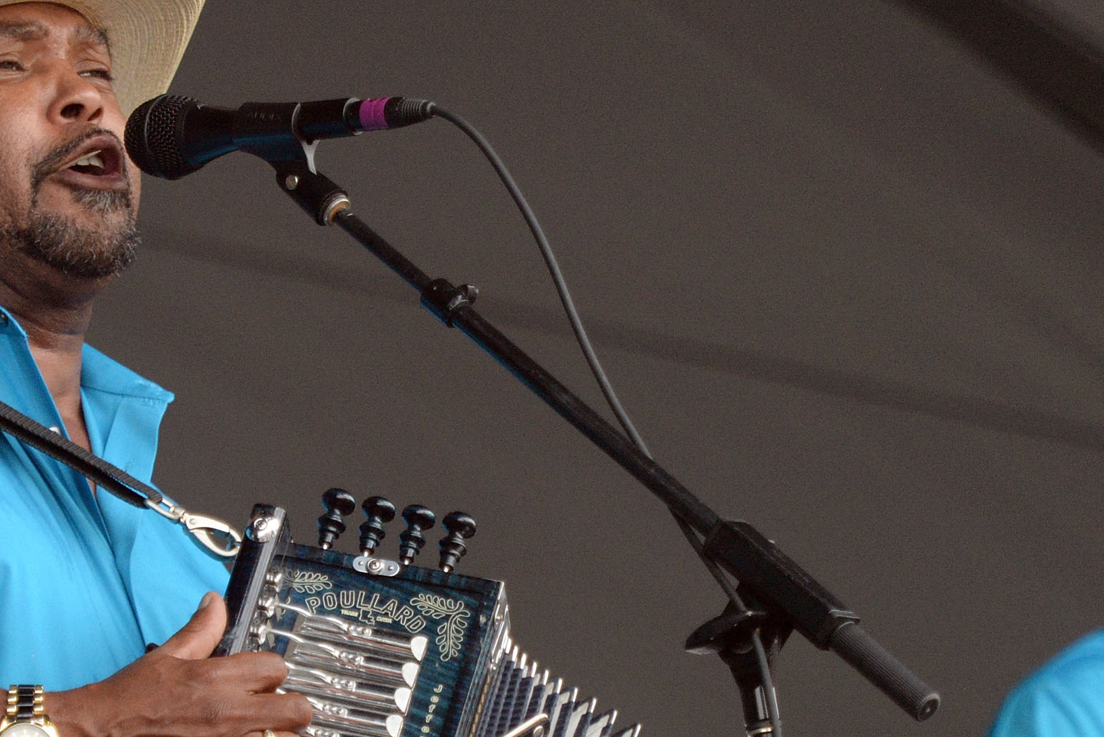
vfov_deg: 2.9
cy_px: 563
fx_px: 14602
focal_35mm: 476
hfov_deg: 4.3
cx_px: 464
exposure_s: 1/2500
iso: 4000
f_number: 5.6
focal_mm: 250
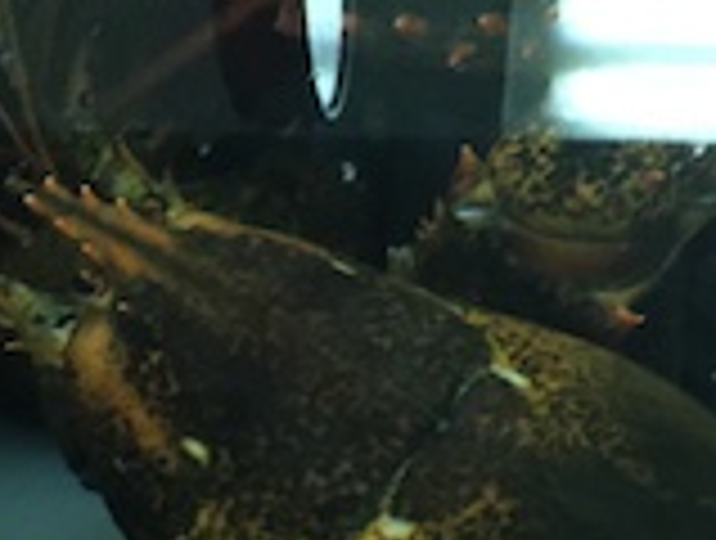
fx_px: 1887
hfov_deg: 21.5
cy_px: 484
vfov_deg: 16.1
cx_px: 428
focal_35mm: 91
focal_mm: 4.15
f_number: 2.2
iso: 80
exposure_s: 1/4
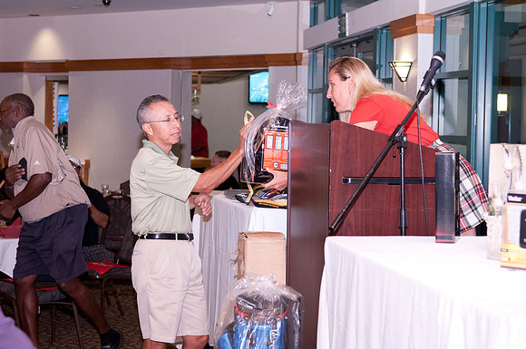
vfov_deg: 17.4
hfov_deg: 26.0
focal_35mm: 78
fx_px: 1138
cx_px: 263
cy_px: 174
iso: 1250
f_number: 4
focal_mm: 52
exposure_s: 1/100
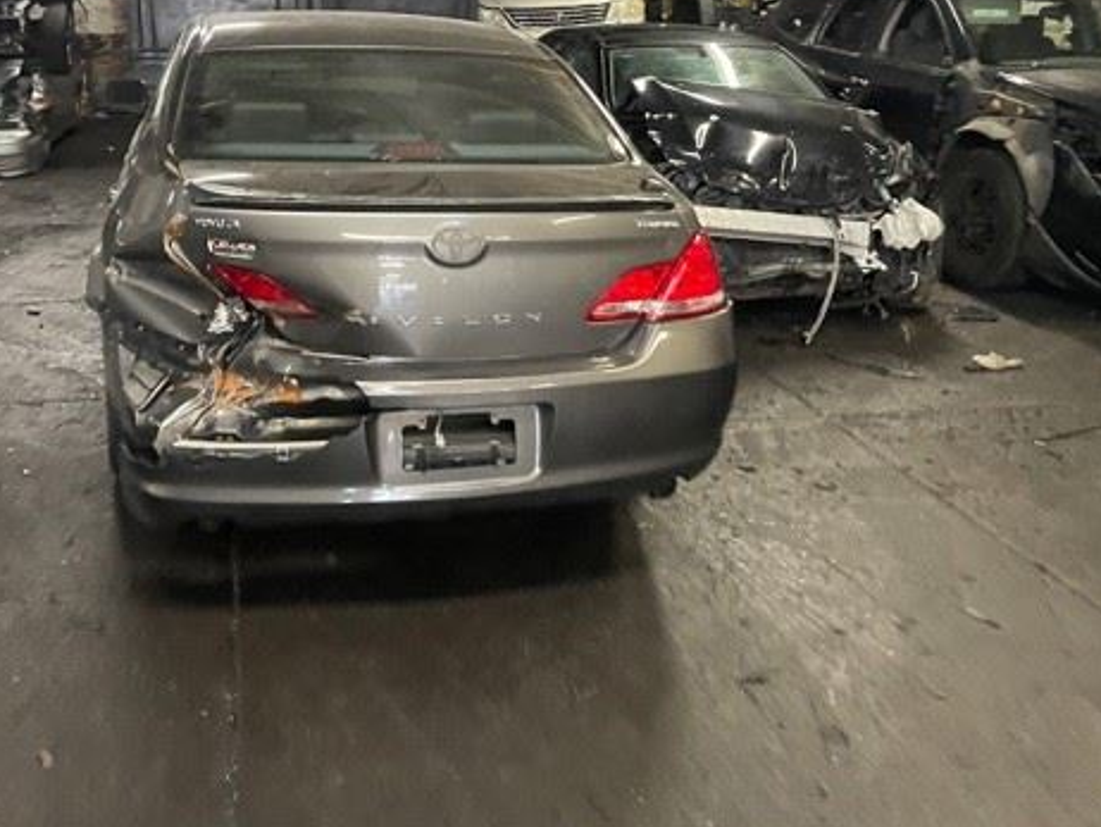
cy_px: 312
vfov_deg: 39.4
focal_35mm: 36
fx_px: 1146
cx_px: 443
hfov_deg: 51.0
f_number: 1.6
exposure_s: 1/30
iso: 640
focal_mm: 4.2
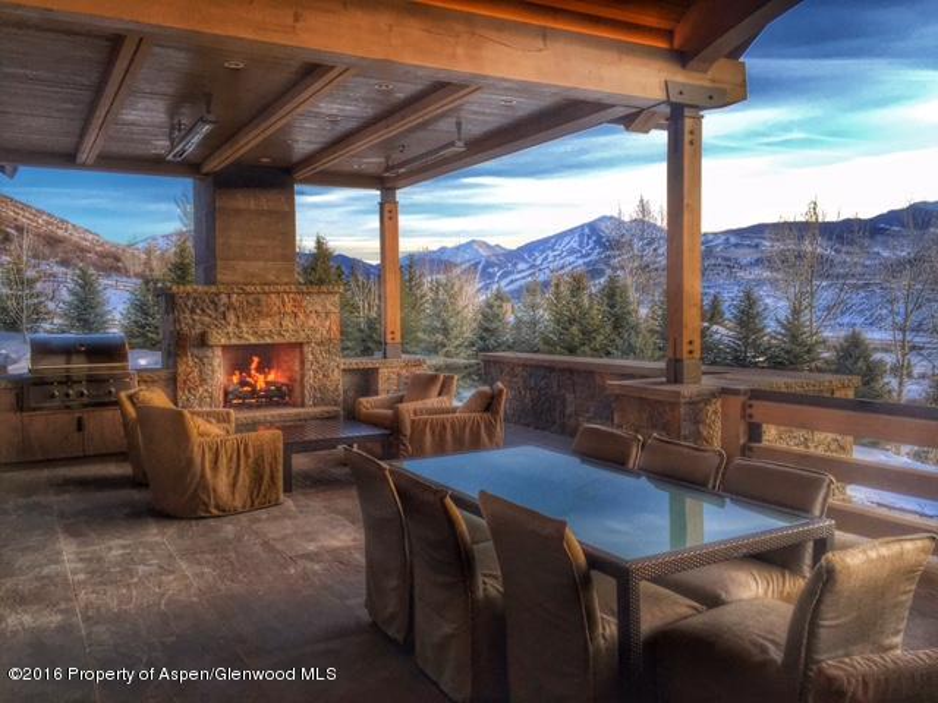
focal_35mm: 29
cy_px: 352
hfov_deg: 61.7
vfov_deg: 48.2
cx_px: 469
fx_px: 786
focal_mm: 4.15
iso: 32
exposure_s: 1/168
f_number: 2.2
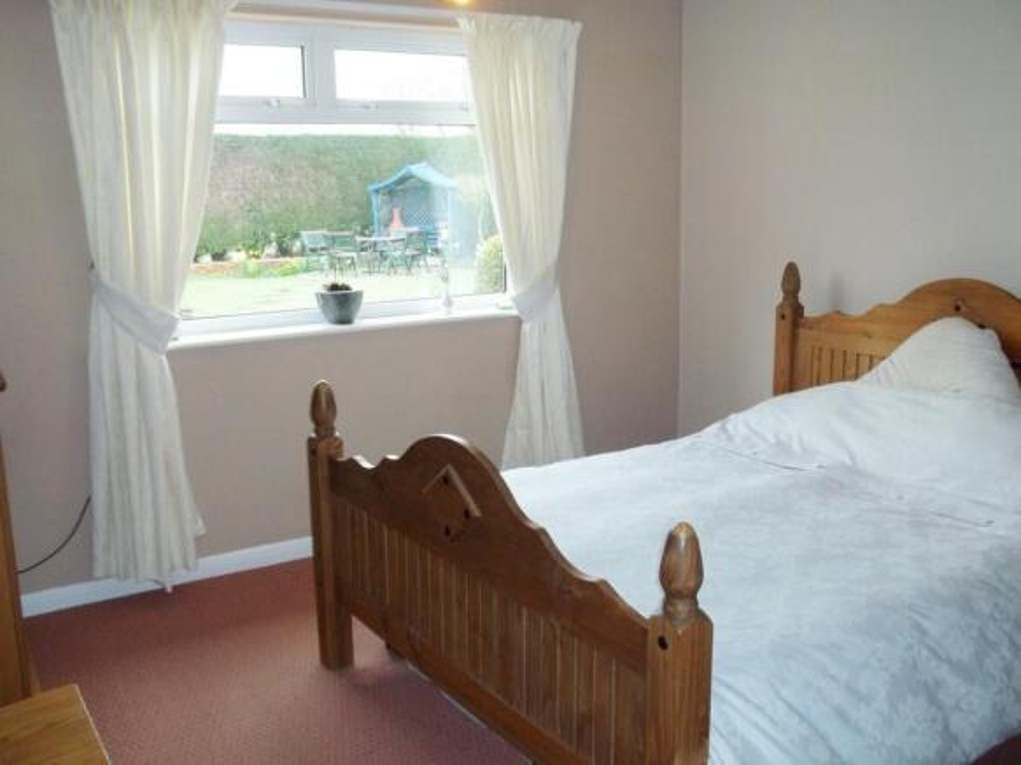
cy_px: 382
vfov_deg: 42.9
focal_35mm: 33
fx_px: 973
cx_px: 510
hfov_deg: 55.4
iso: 160
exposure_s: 1/30
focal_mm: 5.9
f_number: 3.3
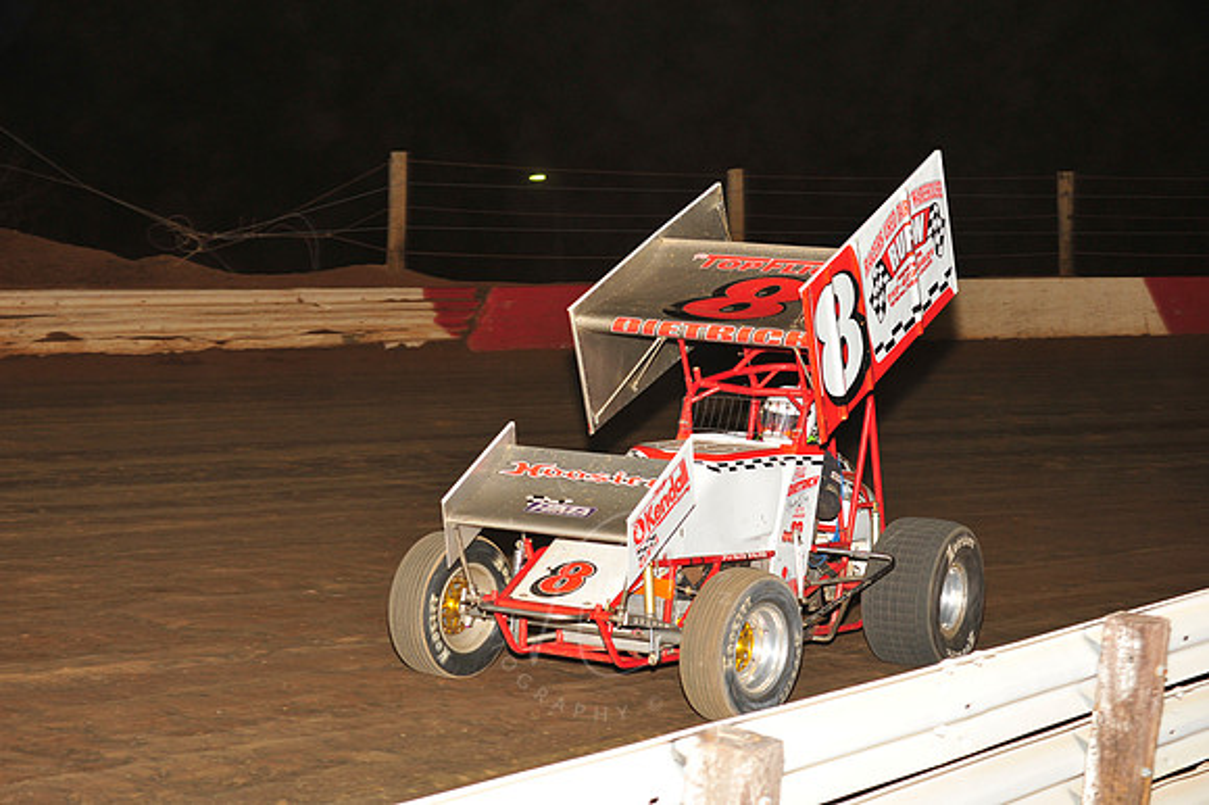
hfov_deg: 25.4
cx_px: 604
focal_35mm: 80
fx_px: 2685
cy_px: 402
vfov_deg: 17.0
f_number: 6.3
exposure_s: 1/250
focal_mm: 80
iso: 800
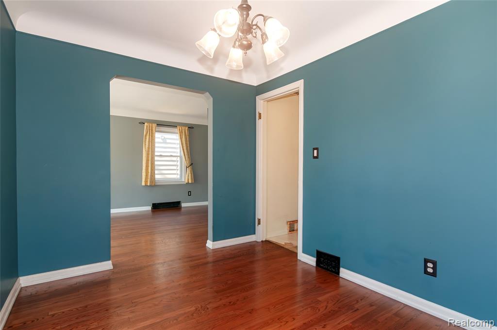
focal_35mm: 18
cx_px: 248
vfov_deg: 67.2
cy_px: 165
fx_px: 248
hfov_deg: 90.1
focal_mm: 12
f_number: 4
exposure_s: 1/60
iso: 560
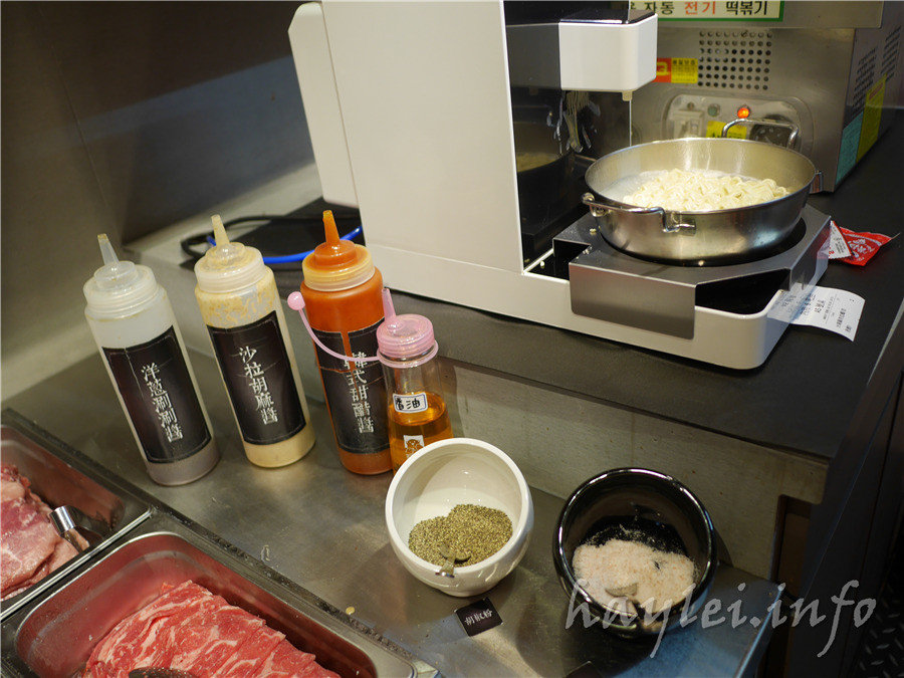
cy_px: 339
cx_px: 452
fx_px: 783
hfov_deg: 60.0
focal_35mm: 30
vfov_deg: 46.8
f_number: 1.7
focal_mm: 15
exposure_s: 1/60
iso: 200
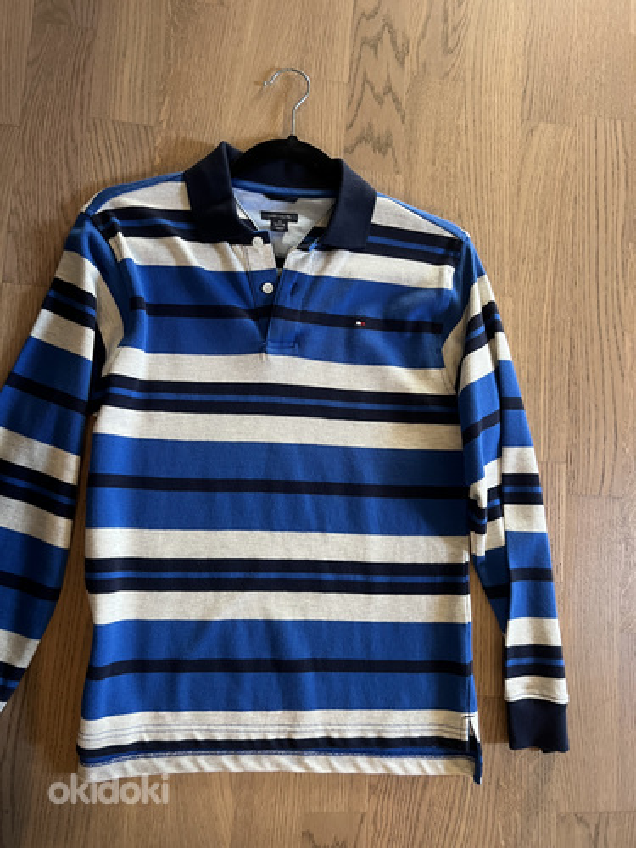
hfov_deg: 53.1
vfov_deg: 67.3
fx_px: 637
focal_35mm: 26
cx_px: 318
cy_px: 424
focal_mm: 5.7
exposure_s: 1/50
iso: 250
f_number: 1.5
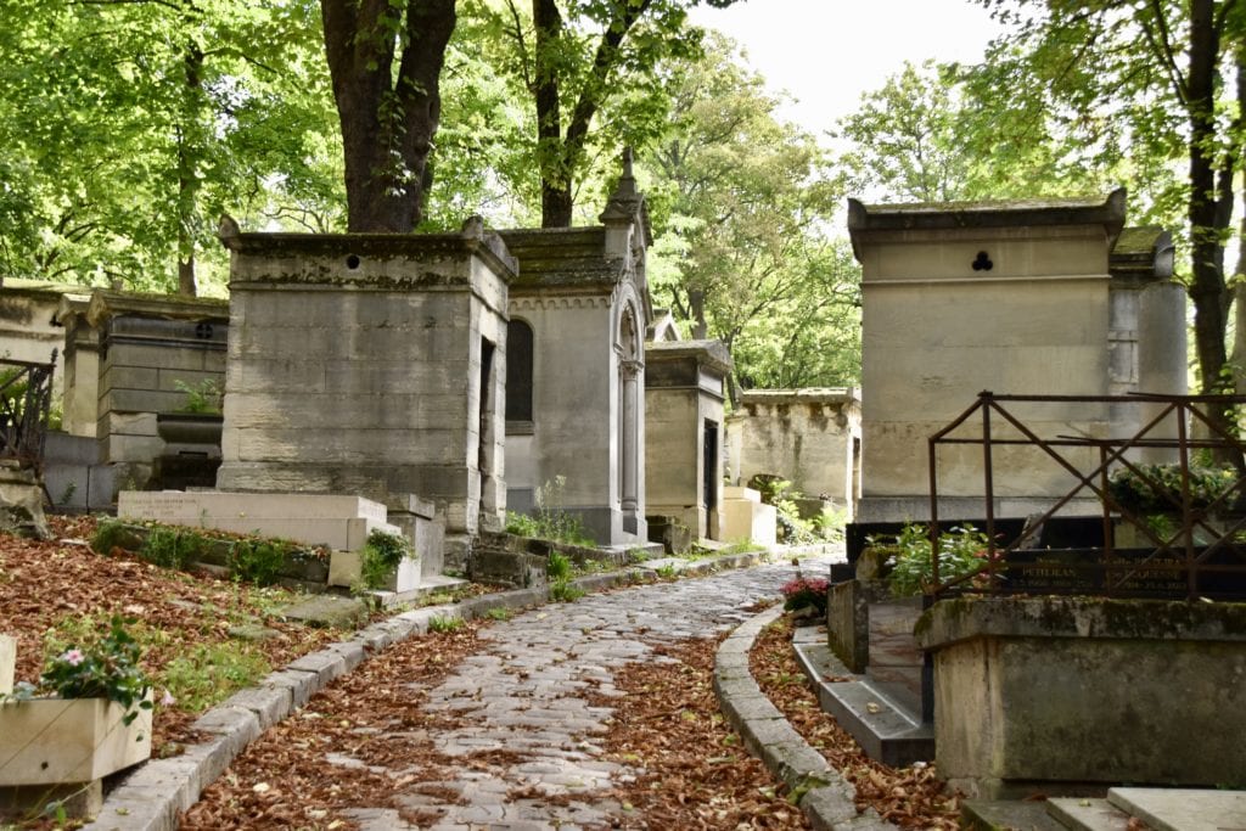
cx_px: 623
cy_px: 416
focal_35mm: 57
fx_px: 1973
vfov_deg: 23.8
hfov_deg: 35.0
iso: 200
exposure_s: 1/160
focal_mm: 38
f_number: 6.3
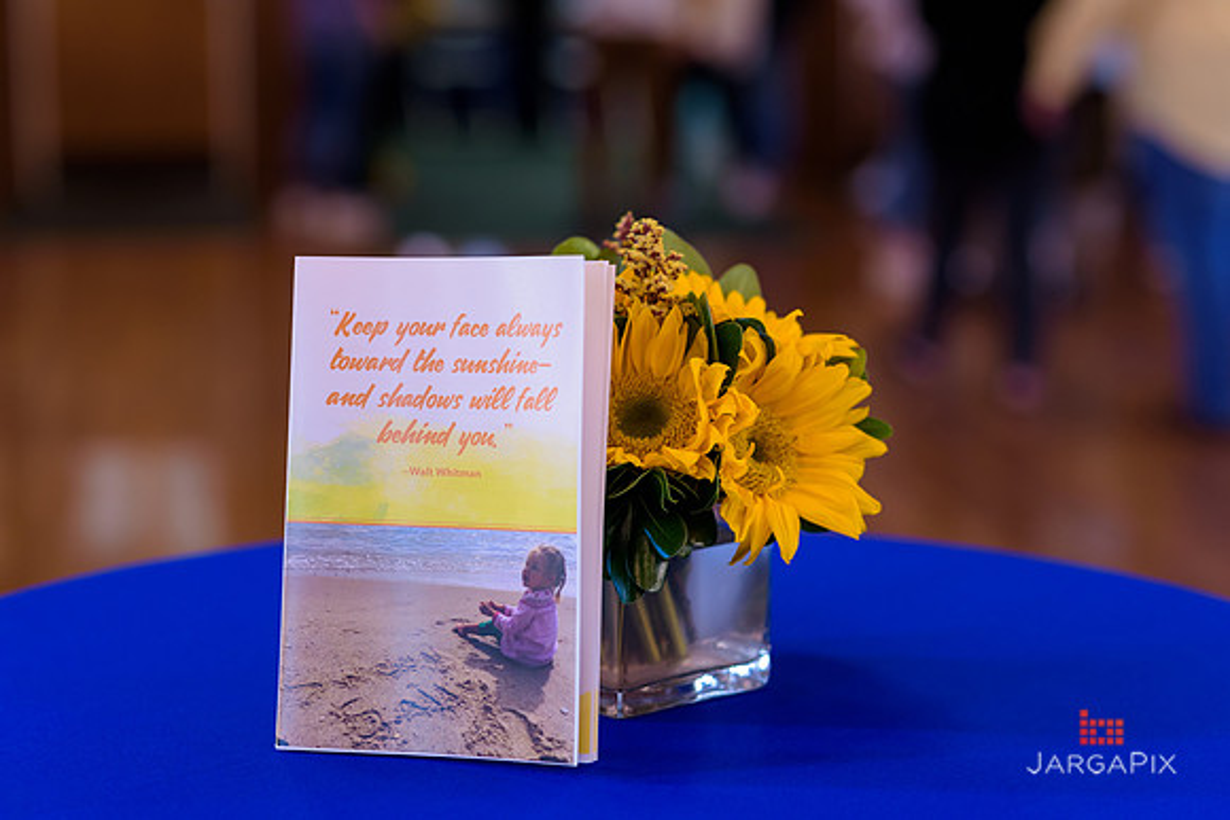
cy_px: 410
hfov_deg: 23.9
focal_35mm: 85
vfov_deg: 16.1
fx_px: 2905
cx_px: 615
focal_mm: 85
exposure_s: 1/125
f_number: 3.2
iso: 800
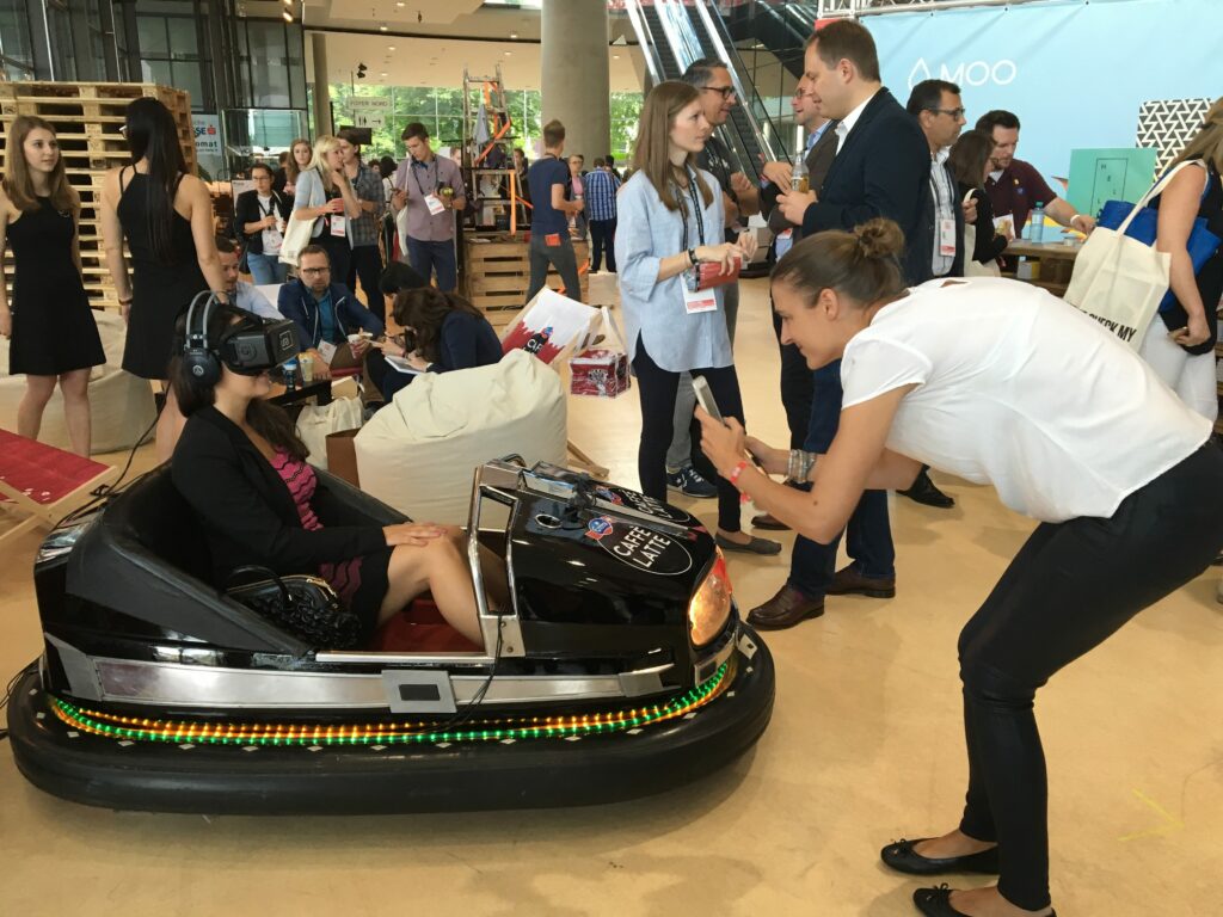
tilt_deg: -14.7
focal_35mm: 29
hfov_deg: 61.7
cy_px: 458
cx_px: 612
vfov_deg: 48.2
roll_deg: -1.0
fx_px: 1025
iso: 50
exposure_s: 1/33
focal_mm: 4.15
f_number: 2.2
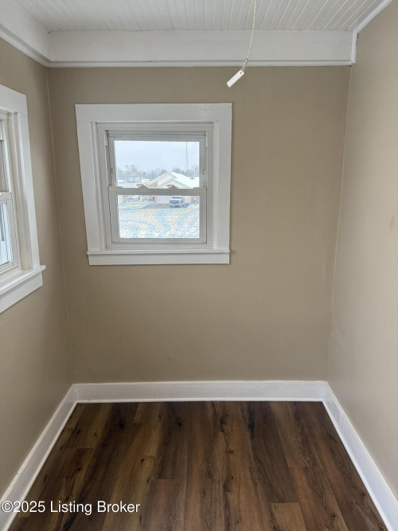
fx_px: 368
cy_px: 266
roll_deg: +1.0
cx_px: 199
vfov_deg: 71.6
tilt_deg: -12.3
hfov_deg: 56.8
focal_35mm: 24
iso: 160
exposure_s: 1/235
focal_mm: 6.76
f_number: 1.78
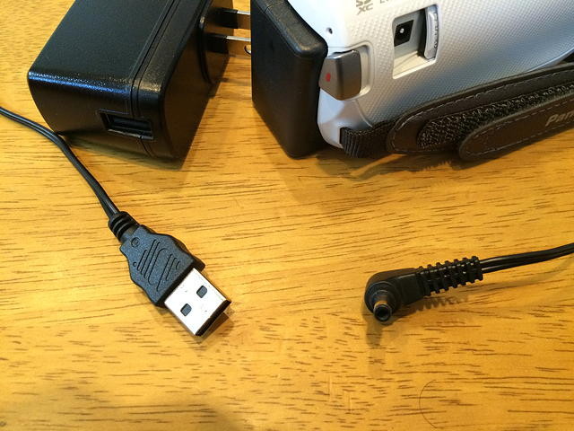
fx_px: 481
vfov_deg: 48.2
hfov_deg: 61.7
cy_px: 216
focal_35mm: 29
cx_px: 287
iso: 200
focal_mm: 4.15
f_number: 2.2
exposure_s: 1/30
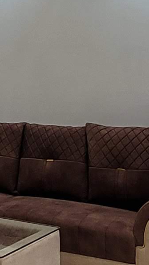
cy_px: -64
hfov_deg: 12.2
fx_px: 668
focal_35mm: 95
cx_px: -72
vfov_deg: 20.8
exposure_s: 1/100
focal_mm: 1.74
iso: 80
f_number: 2.2
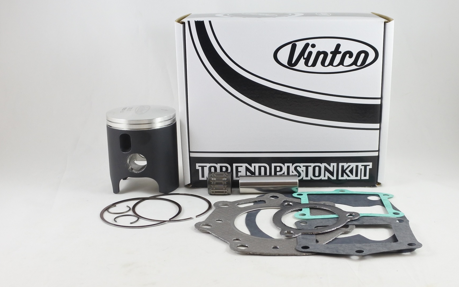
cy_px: 150
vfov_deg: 36.3
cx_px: 230
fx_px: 438
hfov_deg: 55.3
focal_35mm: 35
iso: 500
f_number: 3.8
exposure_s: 1/125
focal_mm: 12.6
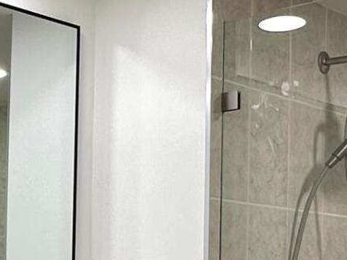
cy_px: 281
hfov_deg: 20.2
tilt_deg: +0.6
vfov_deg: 15.5
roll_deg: -1.1
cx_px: -30
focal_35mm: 93
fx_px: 932
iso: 50
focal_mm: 2.22
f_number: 2.2
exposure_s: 1/120
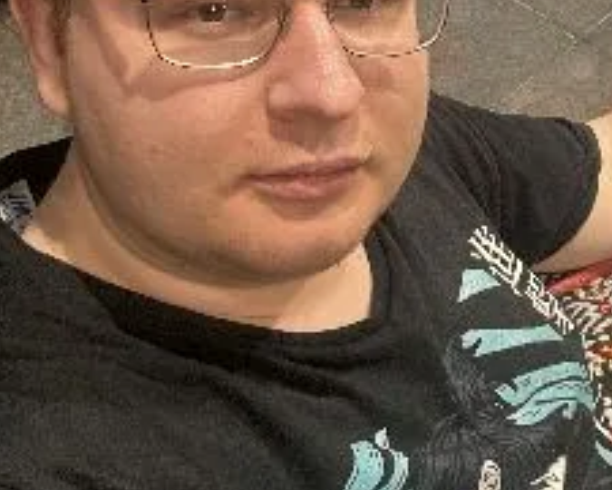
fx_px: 1177
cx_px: 390
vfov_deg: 23.5
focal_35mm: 65
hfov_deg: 29.0
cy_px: 212
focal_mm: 2.69
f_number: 1.9
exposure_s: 1/50
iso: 40
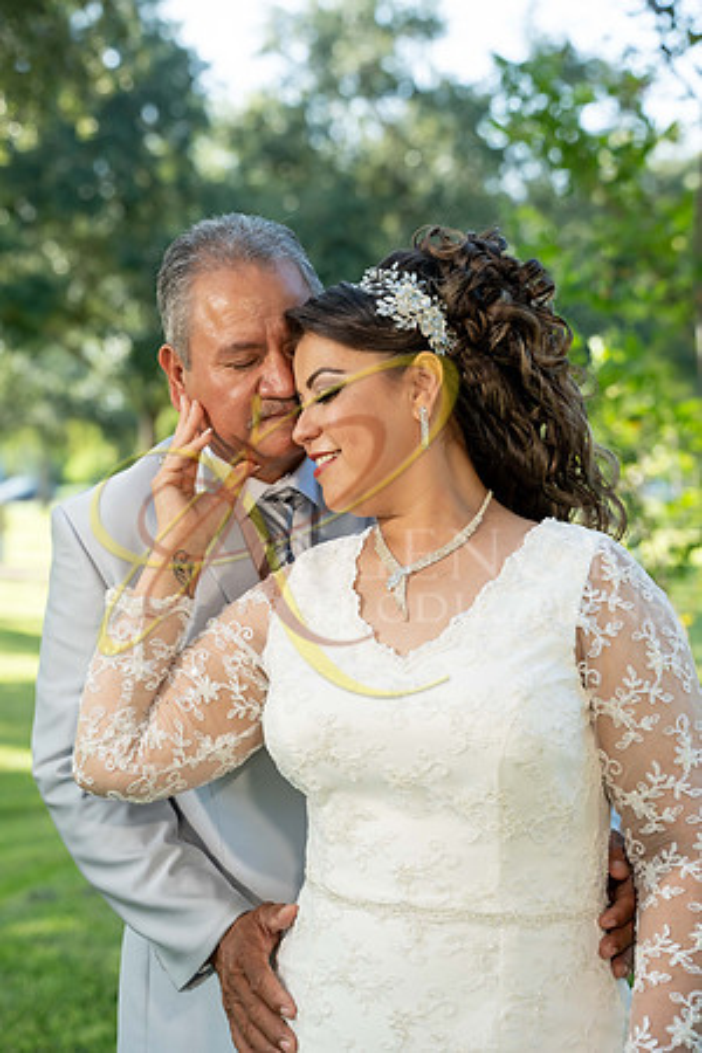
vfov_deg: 29.7
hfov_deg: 20.0
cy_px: 526
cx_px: 351
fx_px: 1989
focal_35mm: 68
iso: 500
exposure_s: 1/500
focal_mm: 68
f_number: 4
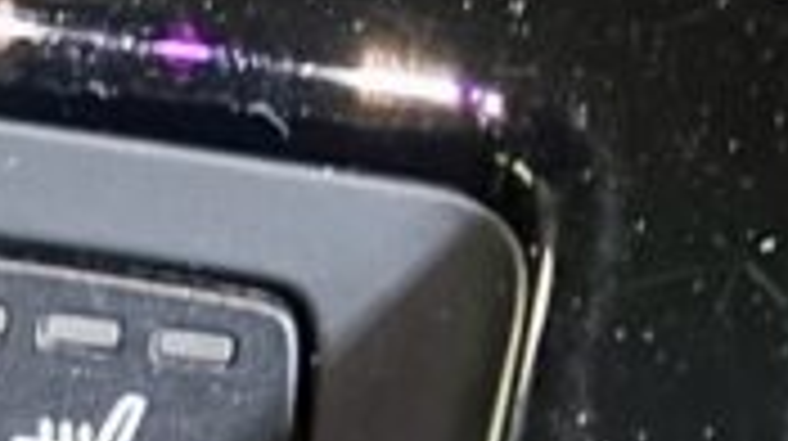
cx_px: -675
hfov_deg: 6.9
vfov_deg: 4.0
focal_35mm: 306
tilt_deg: -37.2
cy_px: 297
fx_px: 6387
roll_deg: +0.2
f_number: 1.78
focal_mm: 6.76
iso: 640
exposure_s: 1/5
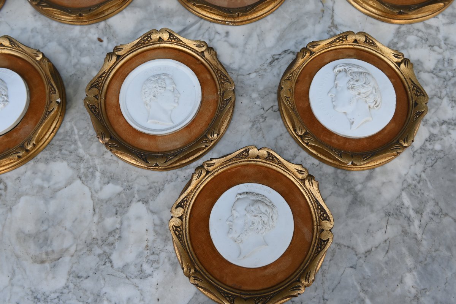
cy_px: 152
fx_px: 399
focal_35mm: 32
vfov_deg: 41.7
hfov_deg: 59.5
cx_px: 228
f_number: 5.6
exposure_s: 1/250
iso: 200
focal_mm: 21
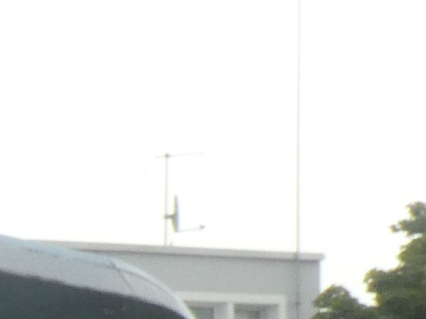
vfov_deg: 4.6
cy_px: 715
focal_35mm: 319
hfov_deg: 5.7
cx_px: -991
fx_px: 3926
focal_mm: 8.4
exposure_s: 1/80
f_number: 4
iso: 250
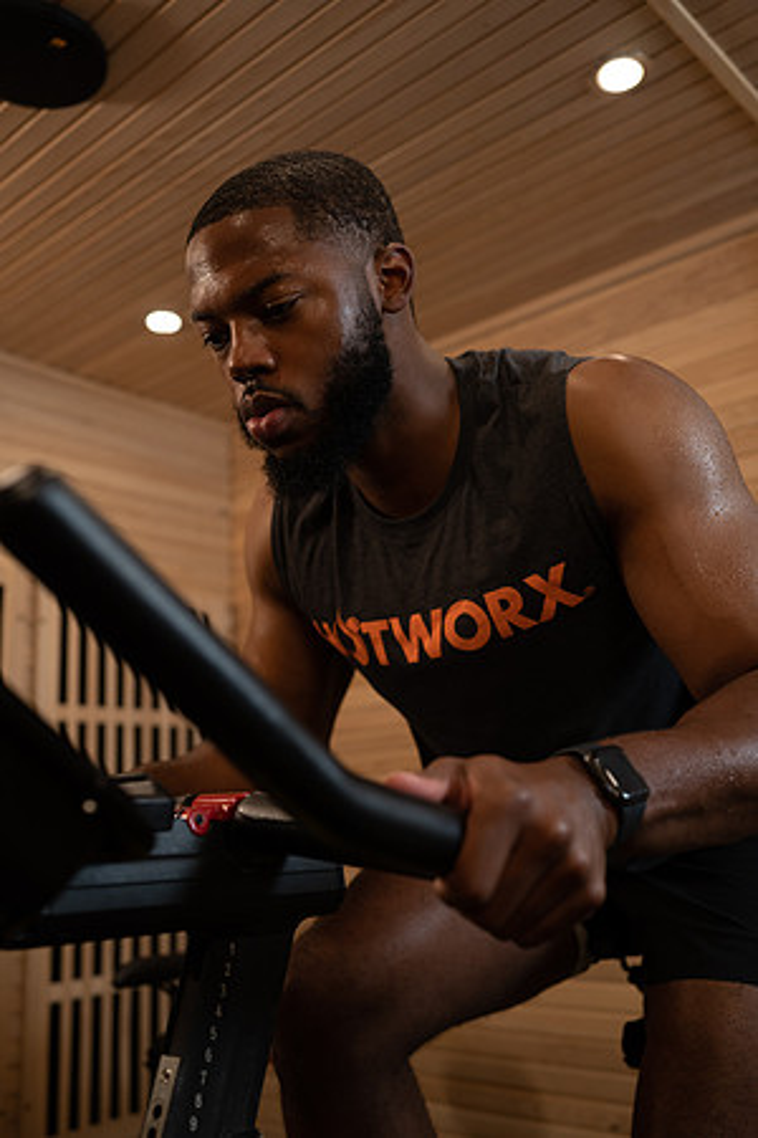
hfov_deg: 37.9
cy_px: 569
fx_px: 1105
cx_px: 379
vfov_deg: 54.4
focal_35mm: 35
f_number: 2.8
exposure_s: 1/160
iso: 400
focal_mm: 35
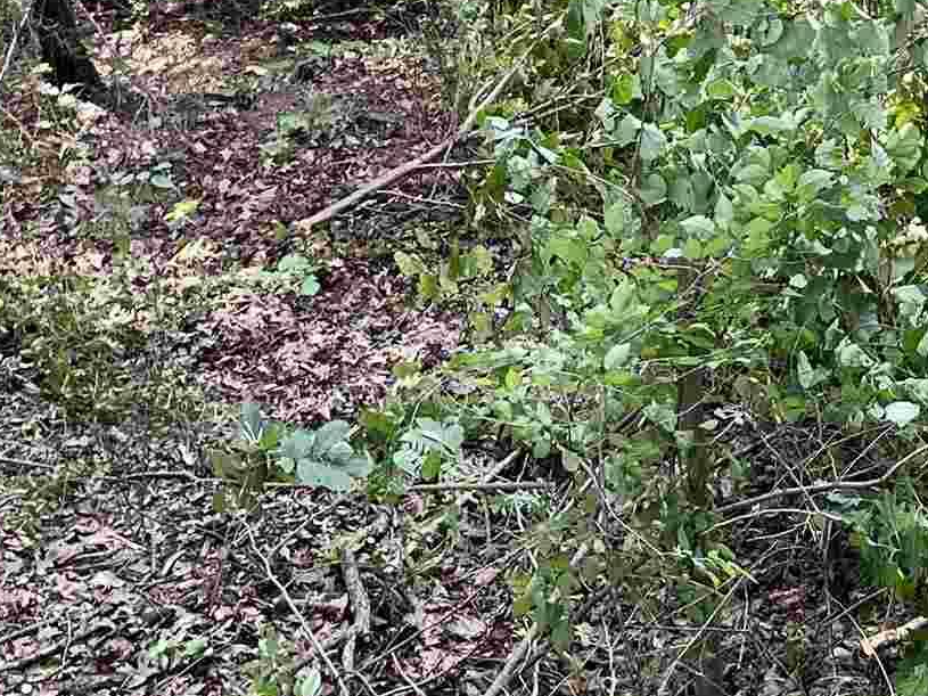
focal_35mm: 98
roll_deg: +1.5
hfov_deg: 18.3
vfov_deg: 14.5
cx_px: 1297
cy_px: -198
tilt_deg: -35.6
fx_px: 2627
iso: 50
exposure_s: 1/312
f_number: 1.6
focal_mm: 5.1
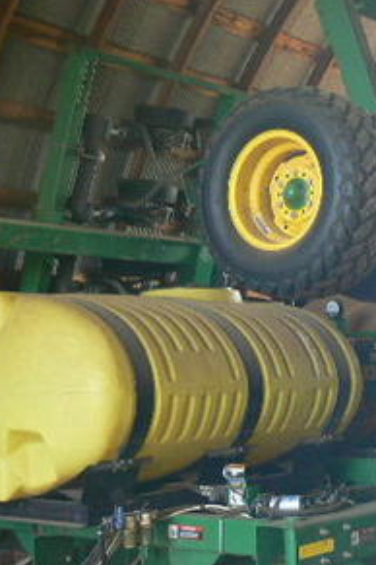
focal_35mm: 70
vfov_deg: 28.7
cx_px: 413
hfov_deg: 18.7
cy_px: 373
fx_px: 1097
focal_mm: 6
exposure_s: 1/30
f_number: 2.8
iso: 125
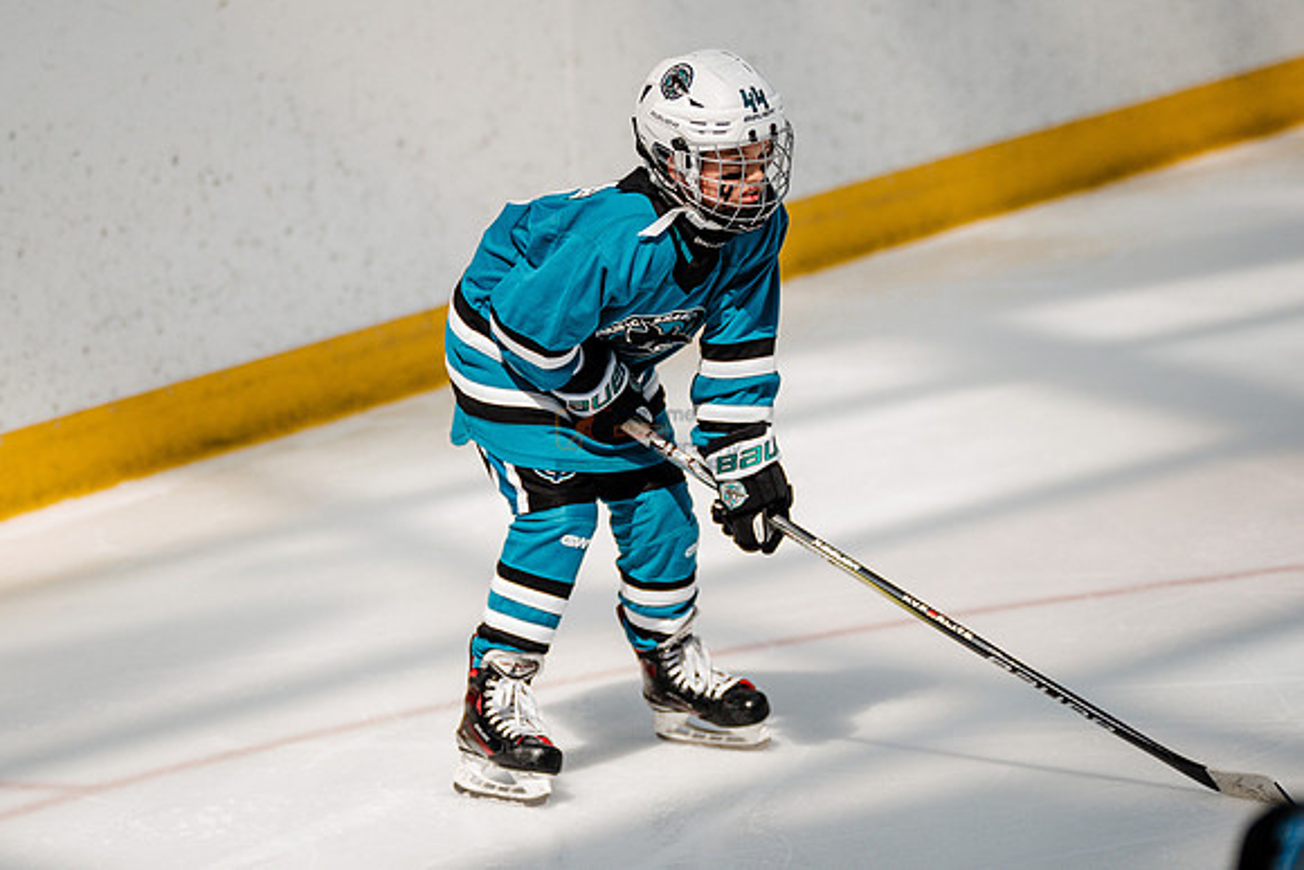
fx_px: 8224
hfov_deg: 9.1
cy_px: 309
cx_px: 463
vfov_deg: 6.1
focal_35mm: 227
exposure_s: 1/3200
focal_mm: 176
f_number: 3.2
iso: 1250
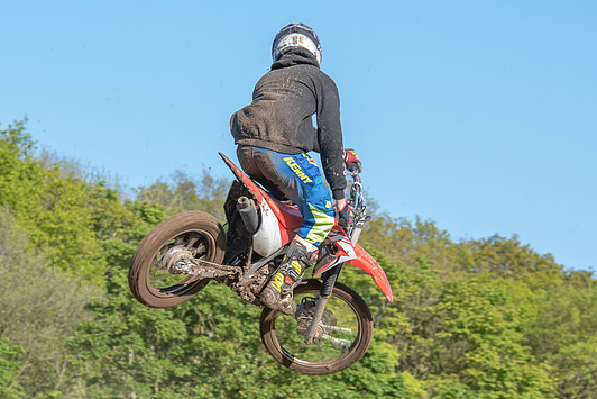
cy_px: 227
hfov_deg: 10.5
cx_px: 293
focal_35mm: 196
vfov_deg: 7.0
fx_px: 3251
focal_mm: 150
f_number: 8
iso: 200
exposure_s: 1/200
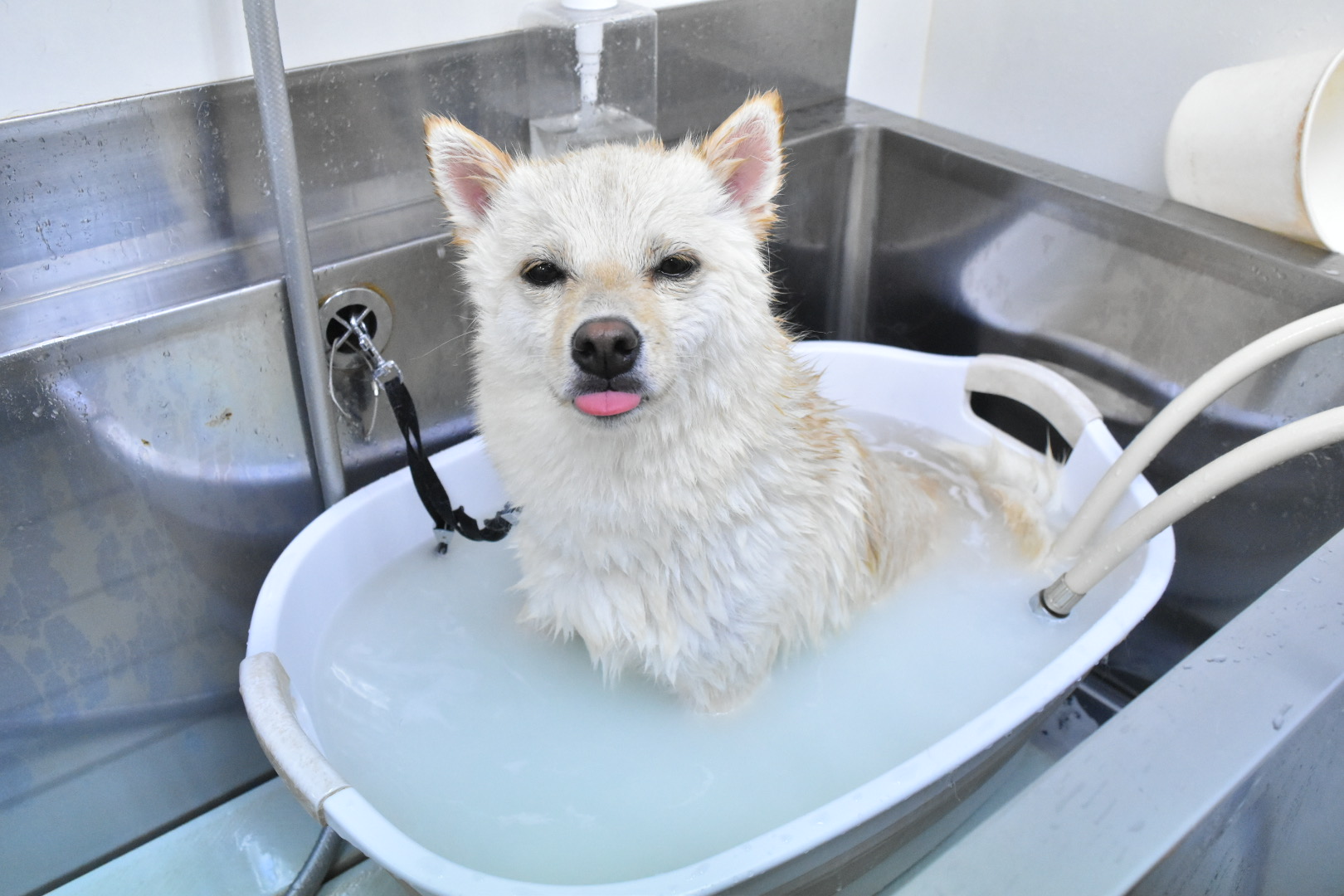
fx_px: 1120
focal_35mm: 30
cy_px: 448
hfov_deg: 61.9
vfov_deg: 43.6
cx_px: 672
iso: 4000
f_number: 5.6
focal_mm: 20
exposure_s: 1/400
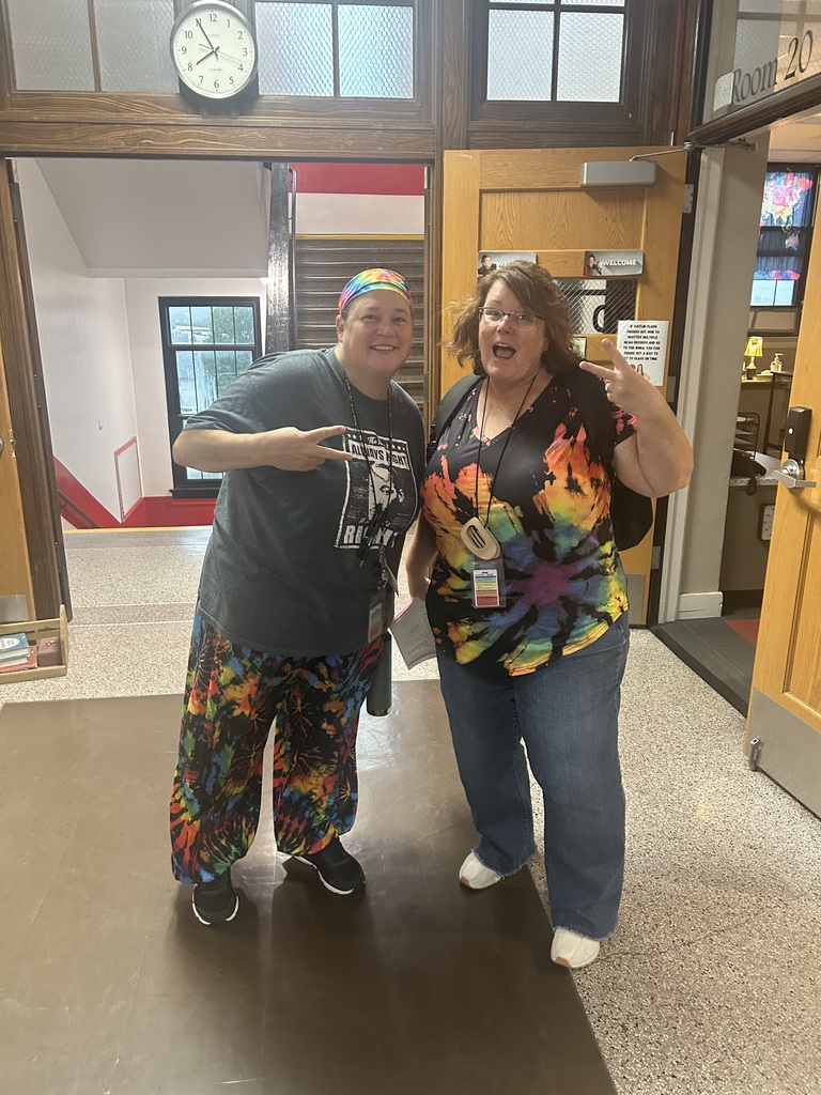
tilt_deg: -15.3
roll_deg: +0.3
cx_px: 410
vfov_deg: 67.3
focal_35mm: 26
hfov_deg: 53.1
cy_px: 548
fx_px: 822
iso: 400
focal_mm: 5.7
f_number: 1.5
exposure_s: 1/40
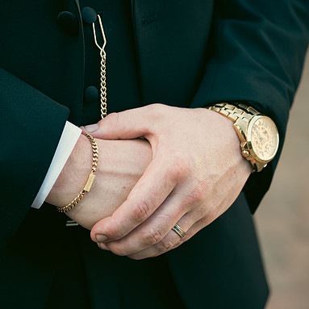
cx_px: 144
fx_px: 1626
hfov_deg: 10.9
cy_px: 154
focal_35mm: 161
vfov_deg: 10.9
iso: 200
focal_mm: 125
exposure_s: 1/200
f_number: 3.5
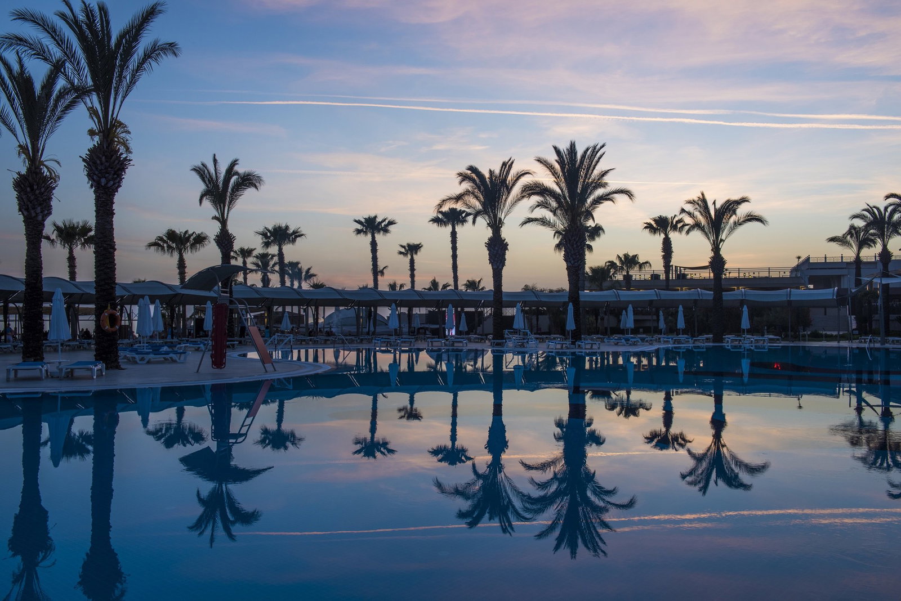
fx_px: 801
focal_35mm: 32
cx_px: 450
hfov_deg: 58.7
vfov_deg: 41.1
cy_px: 300
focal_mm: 32
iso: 100
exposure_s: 1/15
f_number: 13
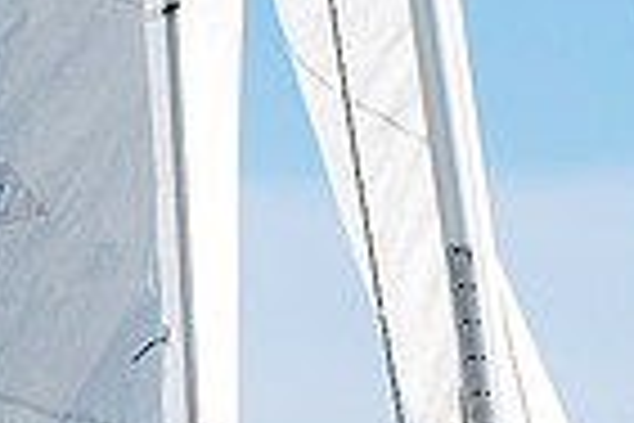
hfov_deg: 2.9
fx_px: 12432
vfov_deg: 1.9
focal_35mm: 706
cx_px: 556
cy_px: 1015
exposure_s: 1/2000
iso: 320
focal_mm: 135
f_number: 5.6
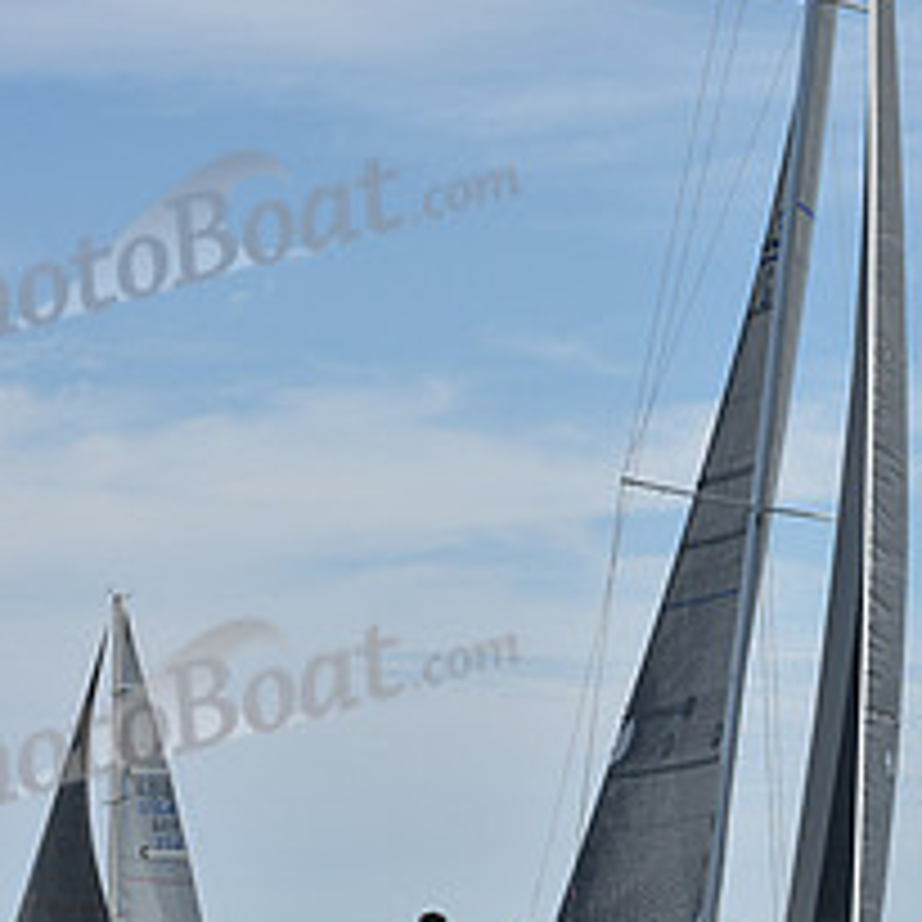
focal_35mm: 188
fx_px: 5665
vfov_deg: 9.3
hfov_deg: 9.3
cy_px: 418
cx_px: 753
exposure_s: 1/1000
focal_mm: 78
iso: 320
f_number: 11
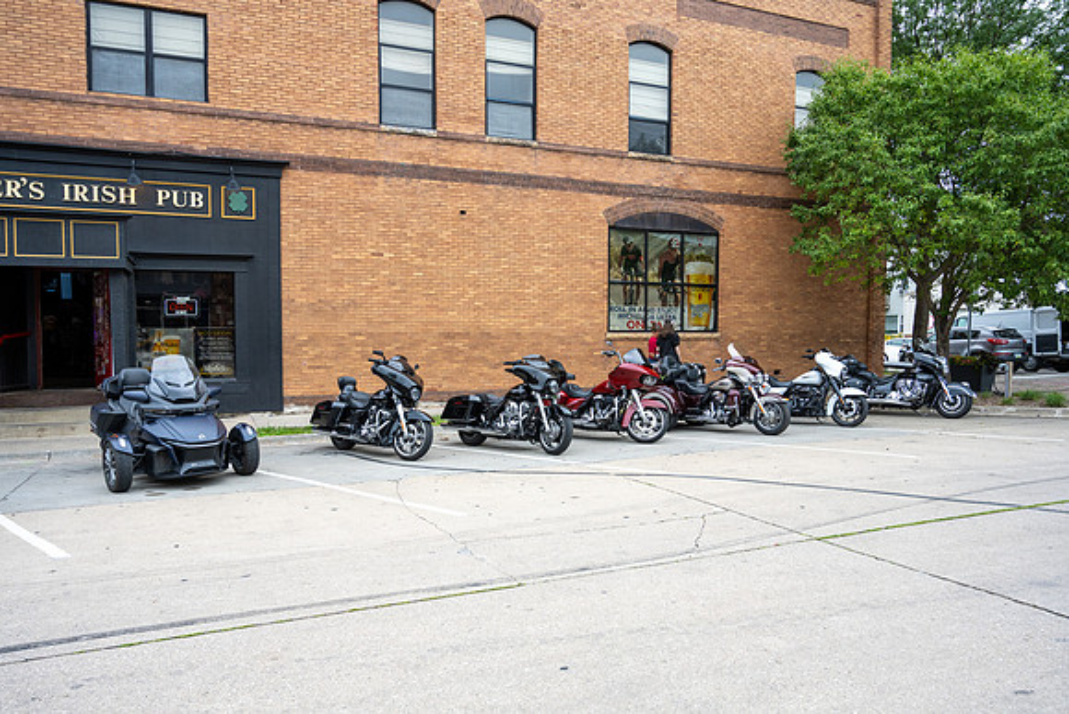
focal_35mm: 26
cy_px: 357
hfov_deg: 68.4
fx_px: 787
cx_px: 534
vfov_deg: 48.8
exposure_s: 1/200
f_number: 5
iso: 320
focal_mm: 26.5
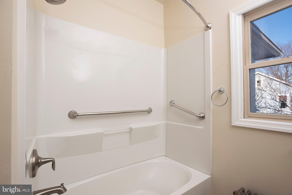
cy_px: 98
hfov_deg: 93.3
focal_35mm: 17
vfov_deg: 70.5
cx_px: 146
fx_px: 138
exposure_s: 1/160
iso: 320
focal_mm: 17
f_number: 8
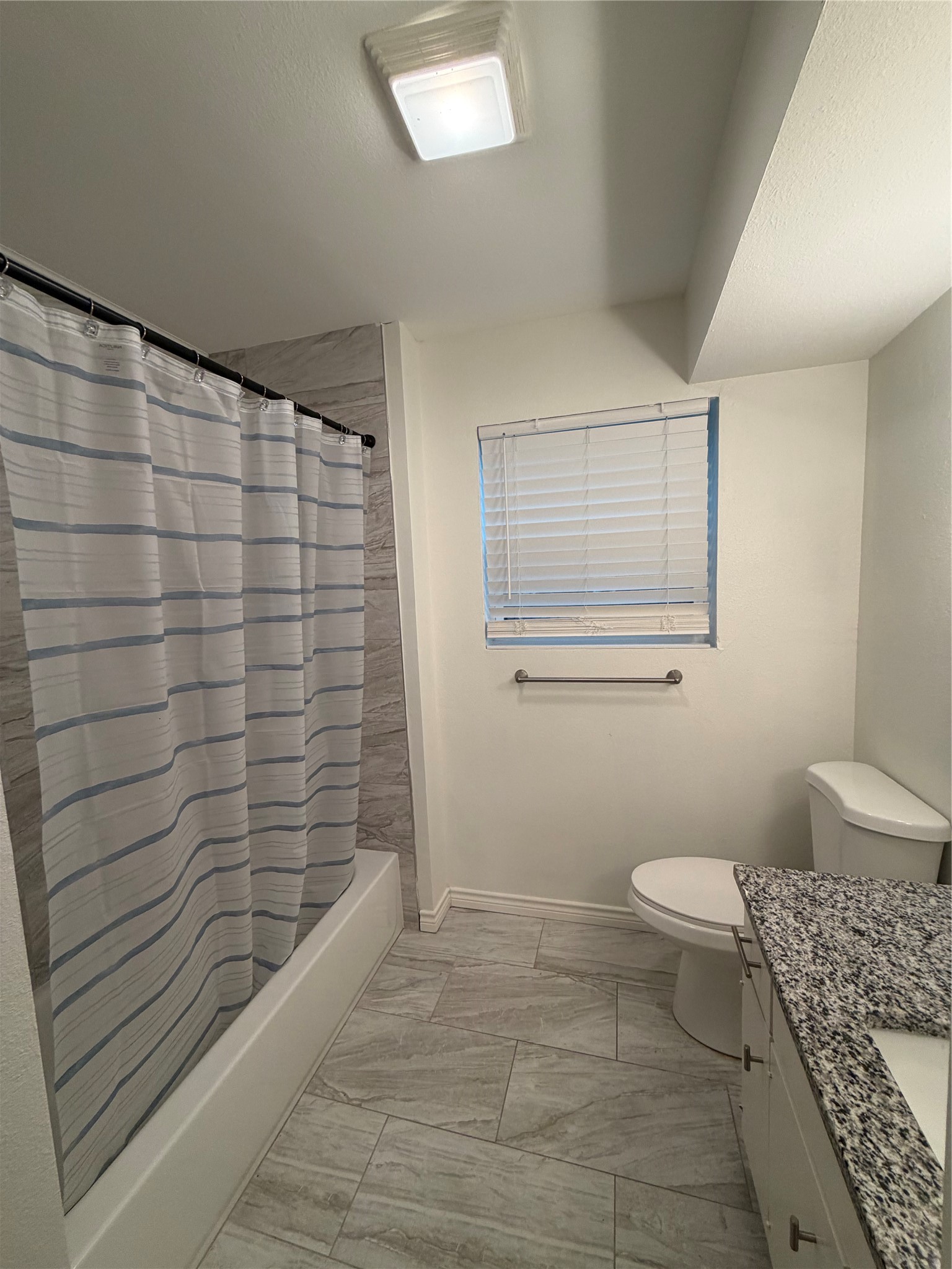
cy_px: 634
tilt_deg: -6.0
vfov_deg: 102.1
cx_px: 476
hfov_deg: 85.7
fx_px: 513
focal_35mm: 14
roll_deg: +2.7
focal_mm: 2.22
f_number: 2.2
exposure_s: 1/60
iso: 160
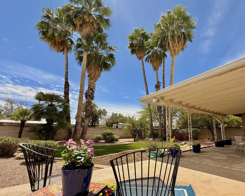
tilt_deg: +11.4
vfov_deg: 76.6
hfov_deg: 88.1
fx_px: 123
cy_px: 110
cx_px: 151
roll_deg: +0.2
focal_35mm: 17
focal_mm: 2.22
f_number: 2.2
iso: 50
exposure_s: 1/2237
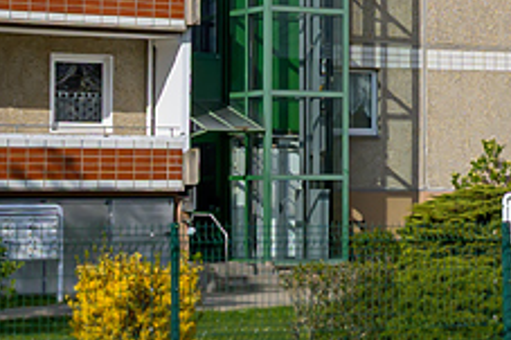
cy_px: -281
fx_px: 1801
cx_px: 612
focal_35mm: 127
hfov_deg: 15.6
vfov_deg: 10.2
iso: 200
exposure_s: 1/1000
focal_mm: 16
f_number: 8
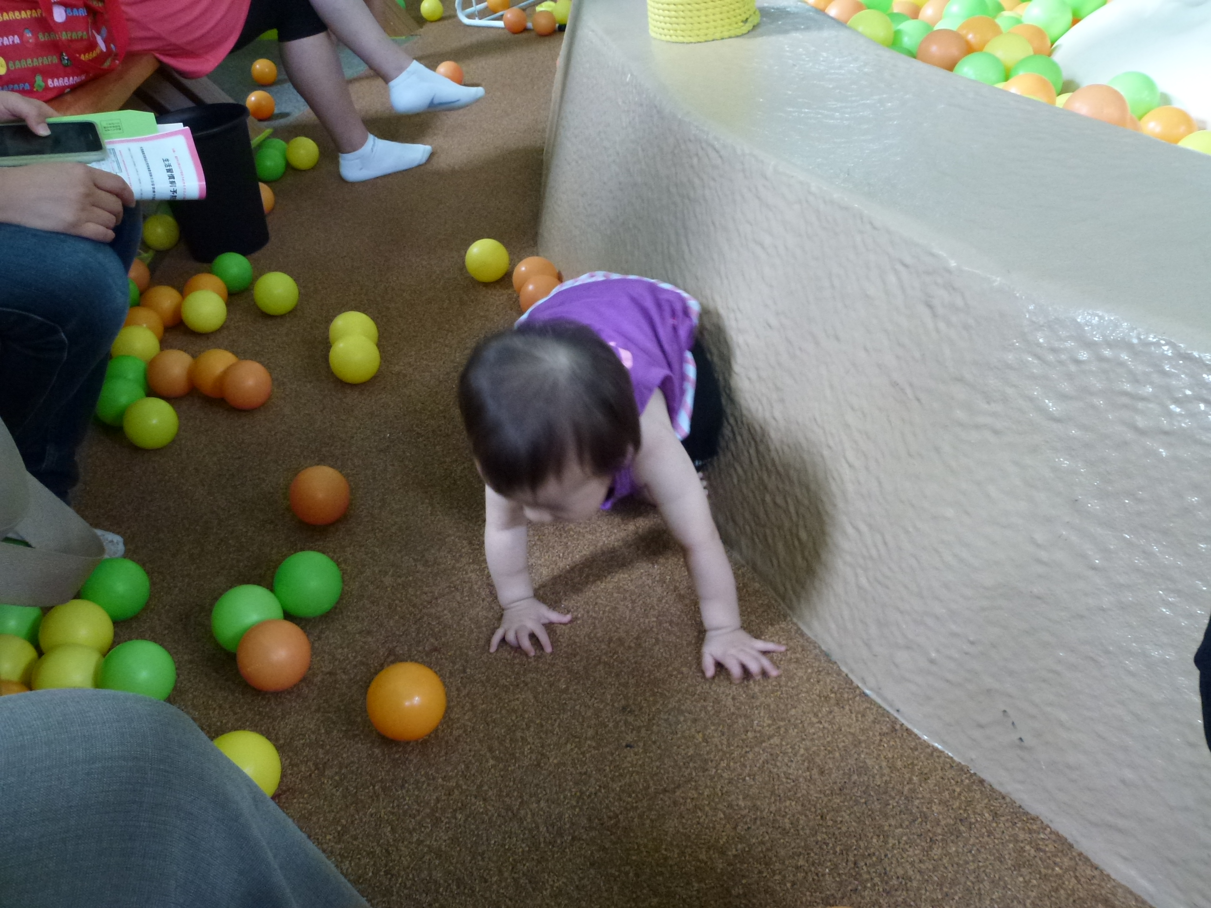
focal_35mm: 30
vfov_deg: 46.8
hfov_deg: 60.0
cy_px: 454
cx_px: 606
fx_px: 1050
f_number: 3.5
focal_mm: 5.4
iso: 400
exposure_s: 1/20
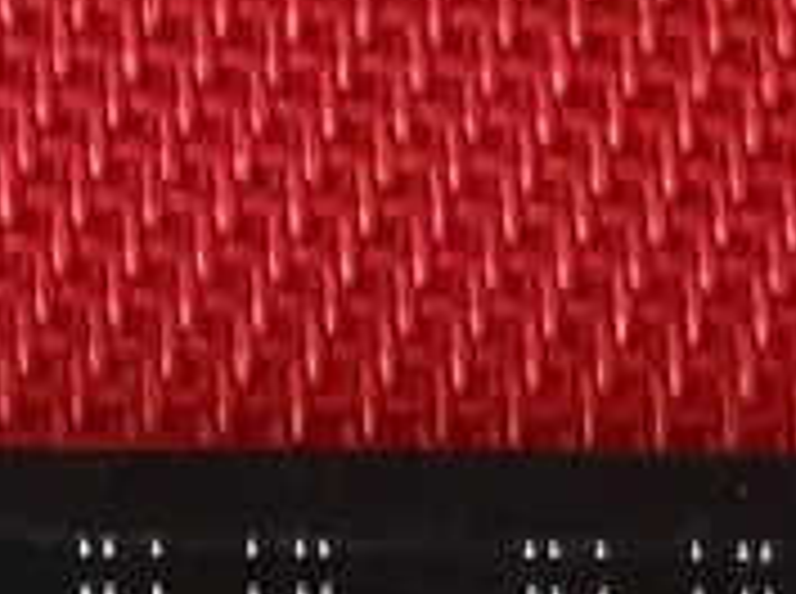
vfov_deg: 7.3
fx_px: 4544
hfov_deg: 9.1
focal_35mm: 198
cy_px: 1066
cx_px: -1034
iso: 160
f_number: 2.4
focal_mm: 4.28
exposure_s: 1/15
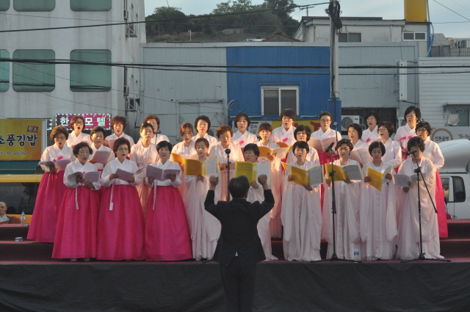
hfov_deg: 28.1
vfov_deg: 18.9
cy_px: 156
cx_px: 235
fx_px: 939
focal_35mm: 72
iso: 2000
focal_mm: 48
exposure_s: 1/800
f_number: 5.6
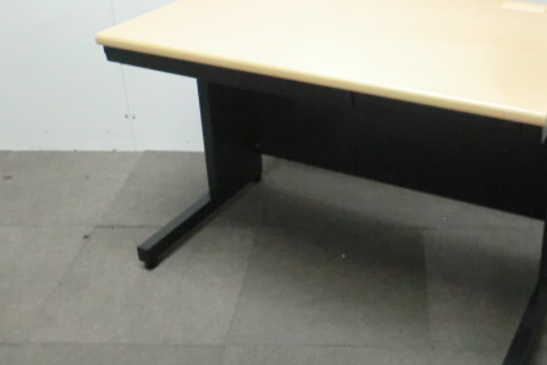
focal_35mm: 50
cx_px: 372
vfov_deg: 26.6
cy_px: 89
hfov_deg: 39.1
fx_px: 760
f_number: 3.5
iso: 800
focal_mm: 5.8
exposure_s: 1/40
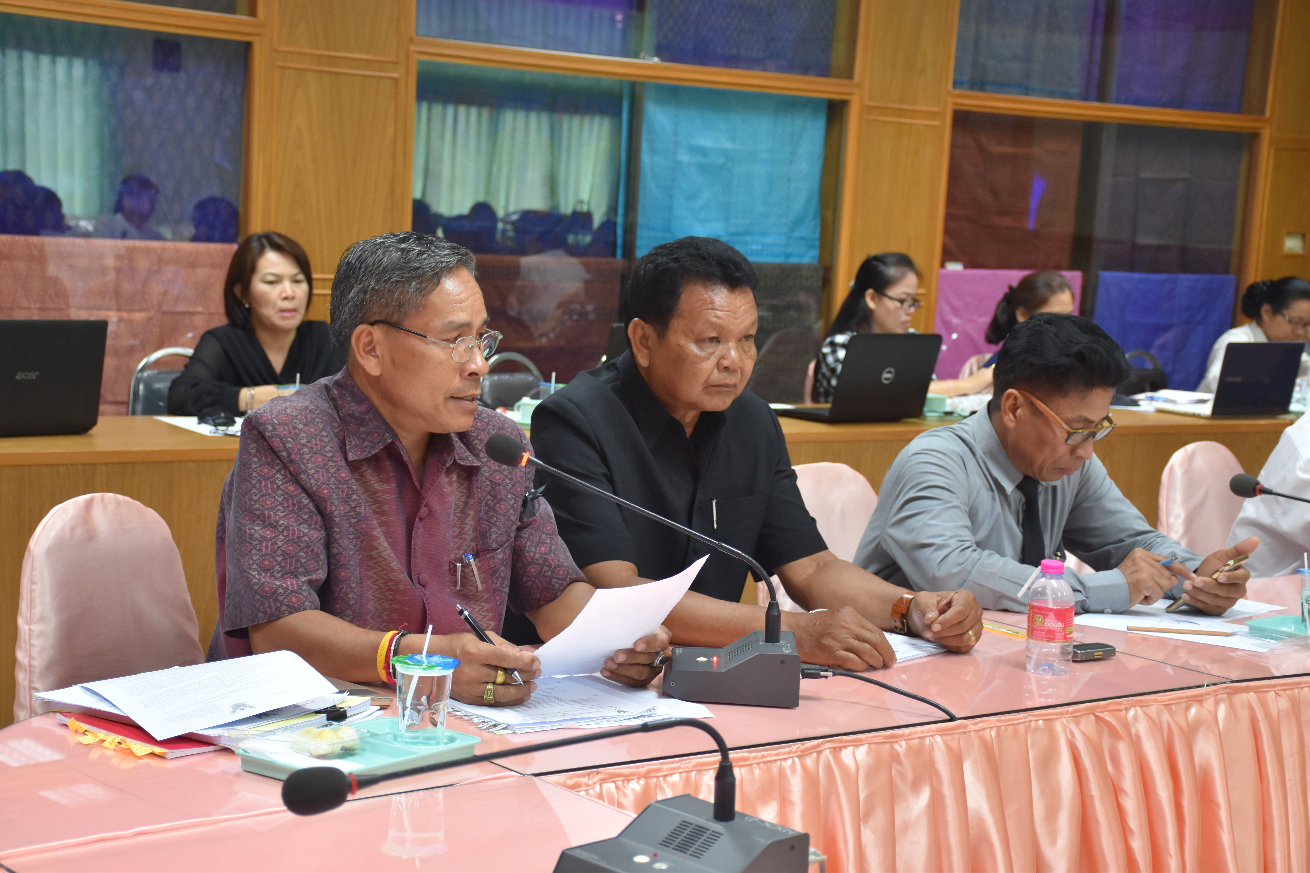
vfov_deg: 21.6
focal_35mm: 63
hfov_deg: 31.9
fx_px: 2292
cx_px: 655
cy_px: 436
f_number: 4.5
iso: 900
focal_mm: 42
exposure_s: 1/60
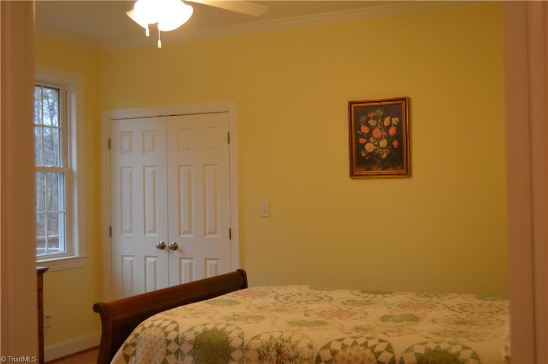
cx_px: 274
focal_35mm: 45
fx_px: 684
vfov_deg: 29.8
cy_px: 182
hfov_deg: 43.7
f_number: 4.2
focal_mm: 30
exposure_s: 1/13
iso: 100
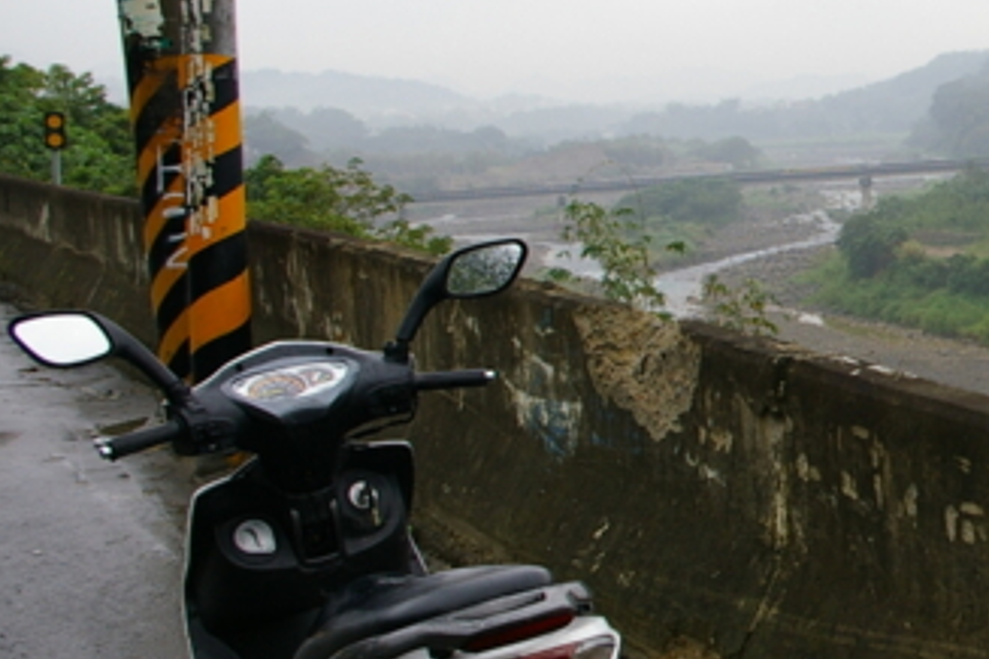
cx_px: 1098
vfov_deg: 20.6
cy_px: 343
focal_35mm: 66
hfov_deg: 27.8
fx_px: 1813
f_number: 5.6
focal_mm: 18
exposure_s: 1/30
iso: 200
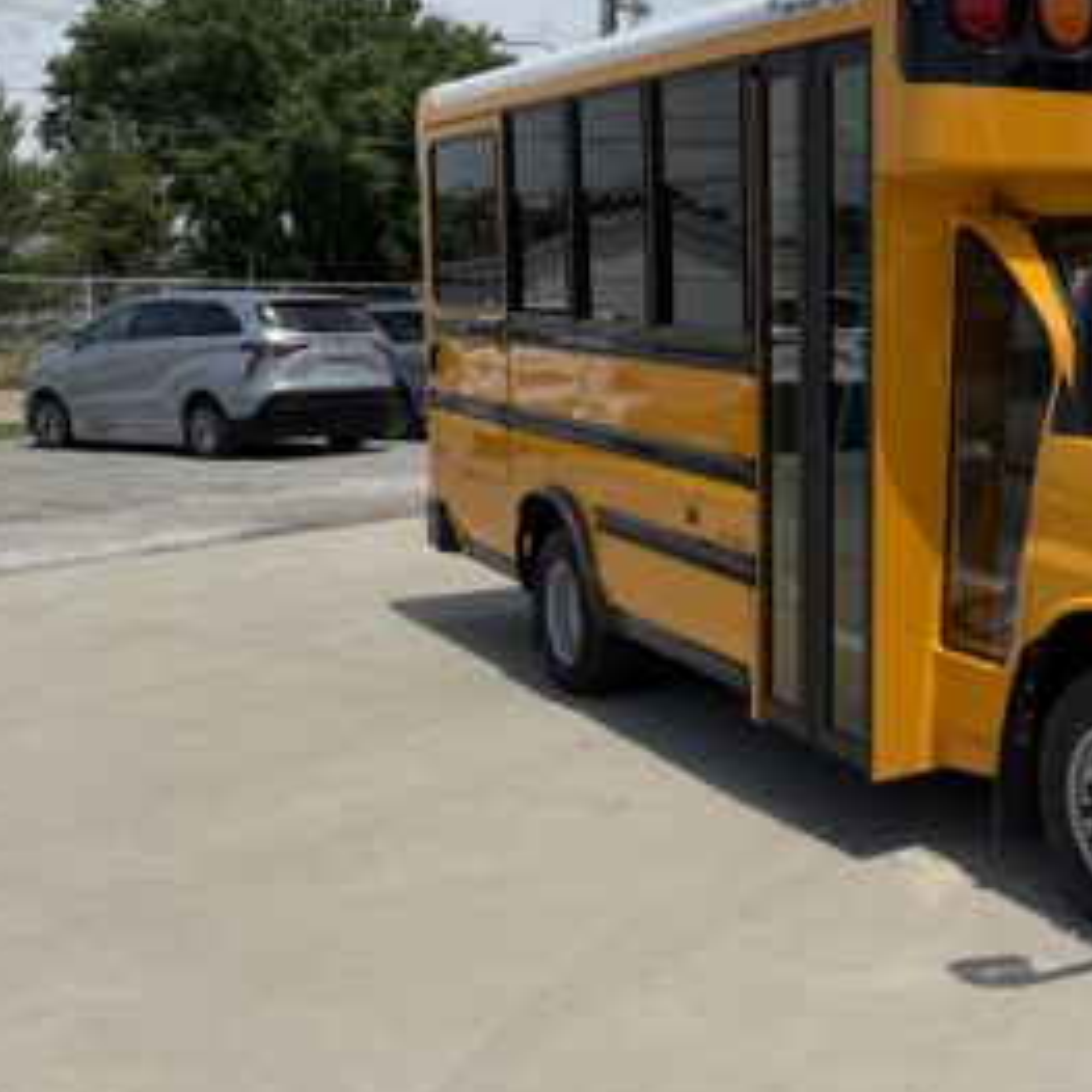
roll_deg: +0.3
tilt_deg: -3.2
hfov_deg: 35.6
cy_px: 419
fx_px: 1535
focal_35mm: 43
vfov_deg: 39.0
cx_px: 1082
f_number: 1.78
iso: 80
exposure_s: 1/8130
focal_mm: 6.76
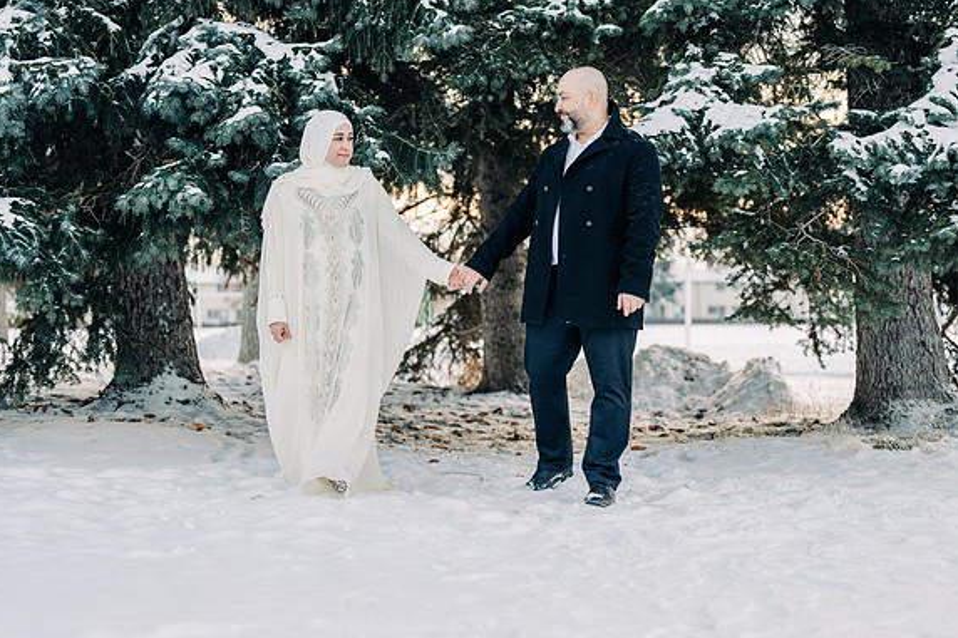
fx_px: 1889
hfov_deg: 28.5
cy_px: 319
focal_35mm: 71
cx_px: 476
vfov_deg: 19.2
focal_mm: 70
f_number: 2.8
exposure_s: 1/125
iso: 100
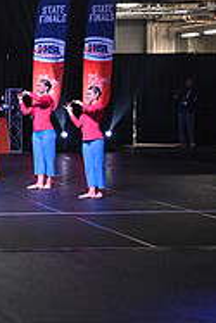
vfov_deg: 16.9
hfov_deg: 10.1
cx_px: -282
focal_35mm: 121
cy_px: 146
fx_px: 1087
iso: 10000
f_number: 4
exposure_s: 1/320
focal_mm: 39
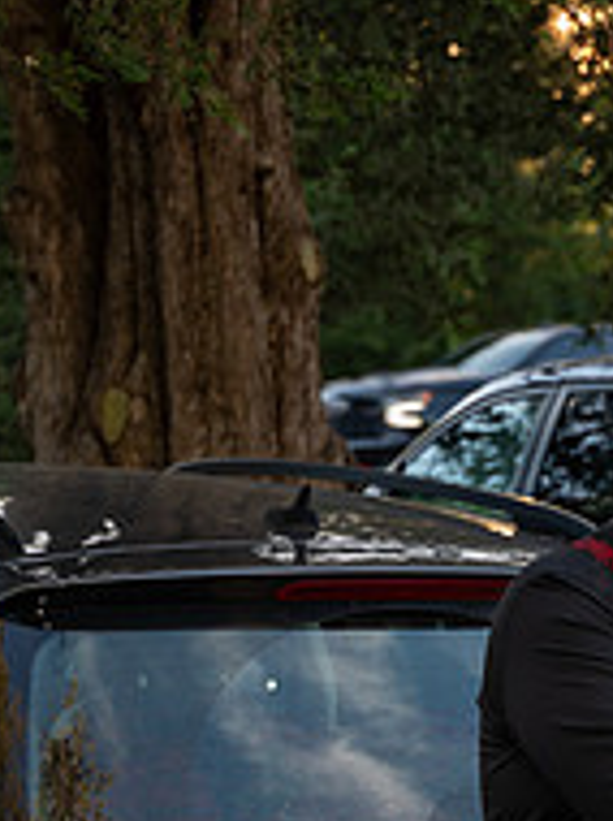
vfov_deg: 13.6
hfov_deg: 9.9
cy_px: 674
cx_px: 950
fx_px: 3408
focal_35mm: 144
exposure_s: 1/200
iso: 220
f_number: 4
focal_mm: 49
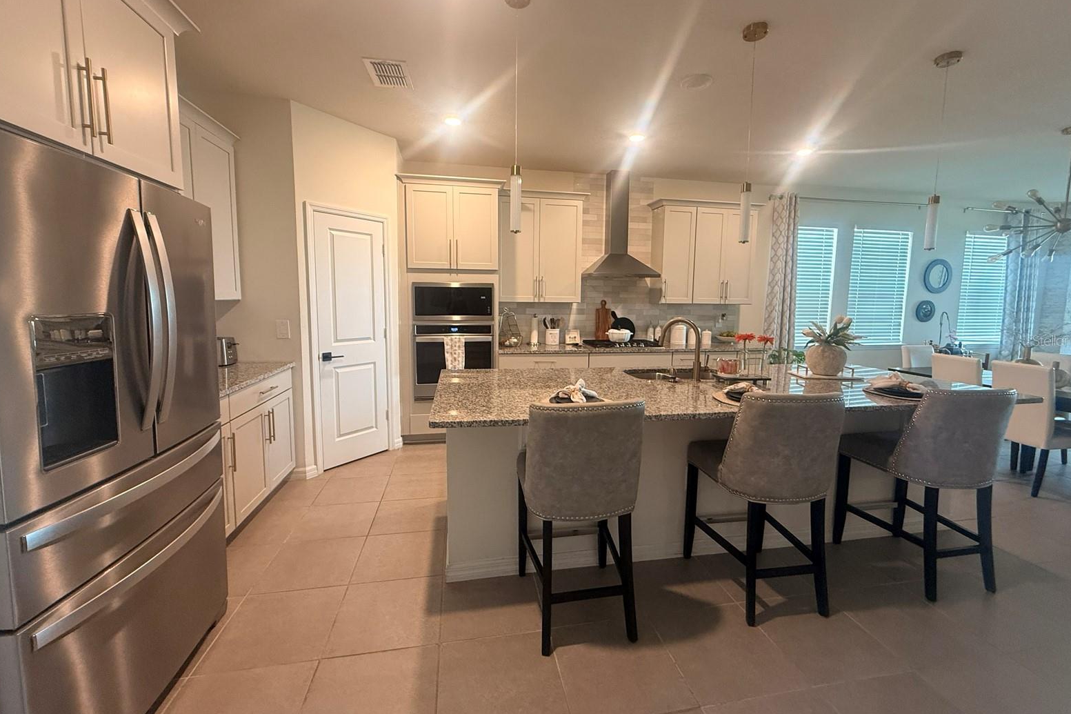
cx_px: 545
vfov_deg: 77.3
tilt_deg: -4.1
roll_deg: -0.5
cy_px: 340
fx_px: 446
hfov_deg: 100.4
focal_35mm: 15
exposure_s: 1/60
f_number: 2.2
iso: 250
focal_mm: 2.22
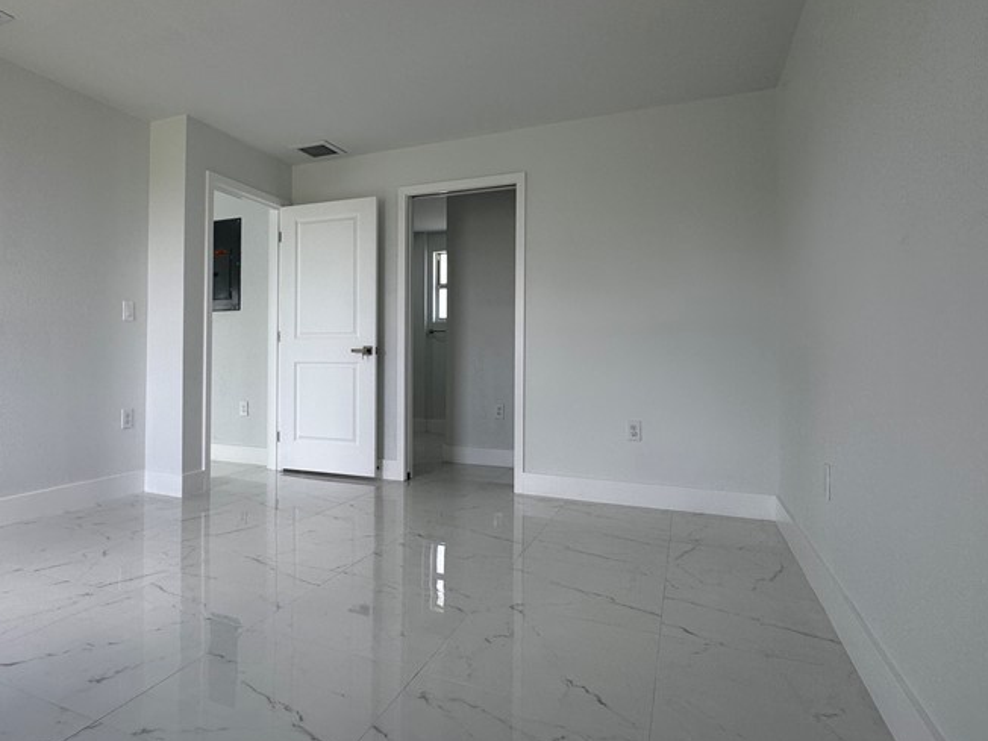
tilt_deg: +0.6
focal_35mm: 22
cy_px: 347
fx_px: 628
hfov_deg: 74.9
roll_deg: -0.5
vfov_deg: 61.0
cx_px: 364
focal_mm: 2.22
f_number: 2.2
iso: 40
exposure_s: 1/160
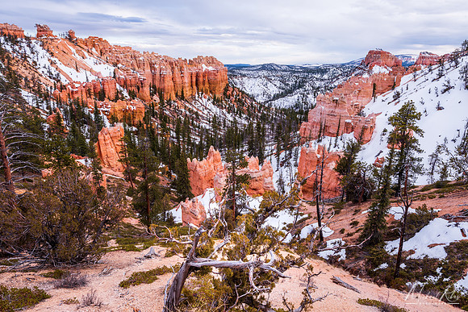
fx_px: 312
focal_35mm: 24
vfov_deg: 53.2
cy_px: 156
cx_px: 234
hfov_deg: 73.7
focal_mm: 24
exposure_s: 1/8
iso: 64
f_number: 13
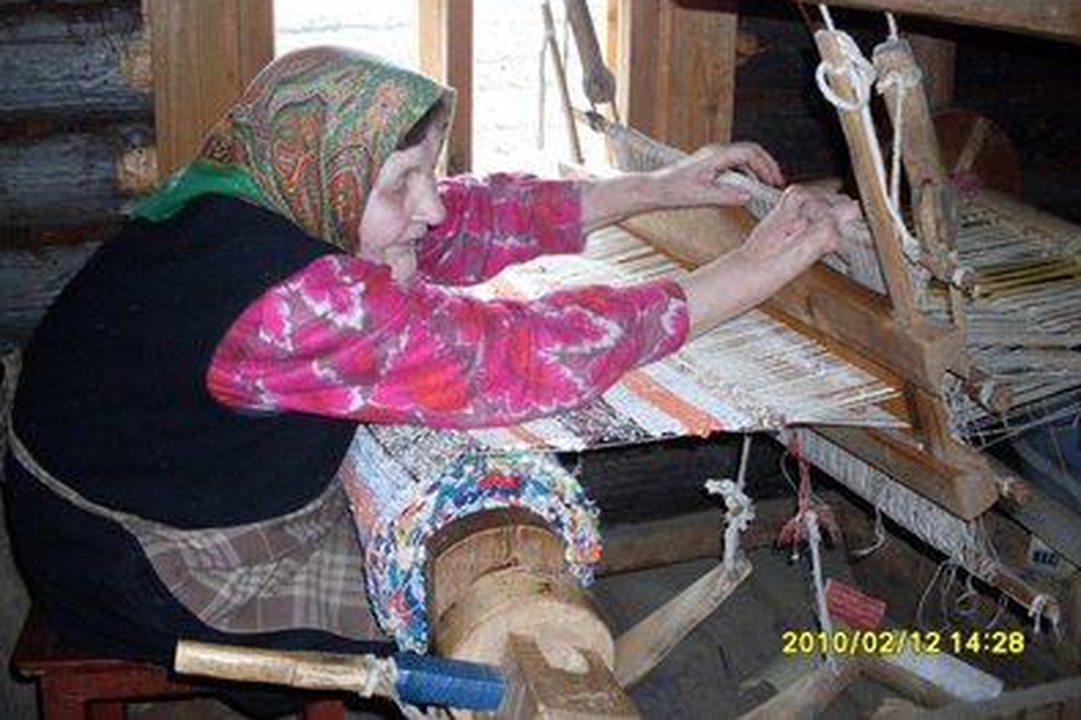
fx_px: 1201
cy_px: 312
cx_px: 542
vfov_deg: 33.3
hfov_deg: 48.5
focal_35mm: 40
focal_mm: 6.3
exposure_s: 1/45
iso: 100
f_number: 2.8
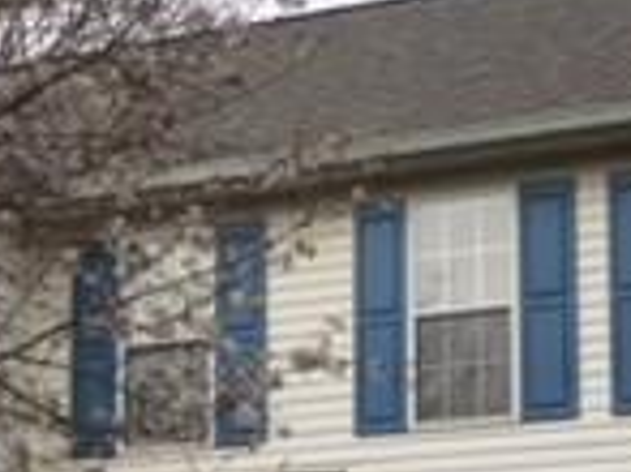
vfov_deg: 11.3
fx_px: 2295
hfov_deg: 14.7
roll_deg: -3.8
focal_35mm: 126
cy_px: 708
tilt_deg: +8.0
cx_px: -266
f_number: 2.2
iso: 32
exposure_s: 1/1099
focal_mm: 4.15
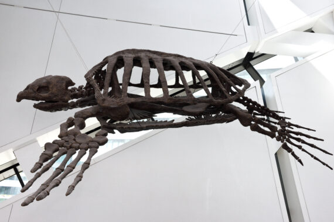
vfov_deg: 29.9
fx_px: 417
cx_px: 167
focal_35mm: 45
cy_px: 111
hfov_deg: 43.6
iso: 800
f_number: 11
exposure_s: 1/125
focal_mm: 45
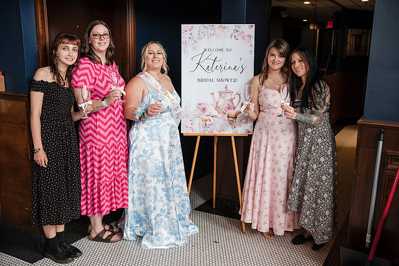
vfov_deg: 37.9
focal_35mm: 35
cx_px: 200
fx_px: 388
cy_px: 133
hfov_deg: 54.4
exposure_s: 1/250
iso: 2000
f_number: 4
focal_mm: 35
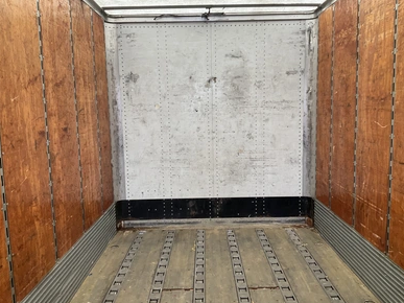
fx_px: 350
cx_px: 206
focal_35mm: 30
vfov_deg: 46.8
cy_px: 148
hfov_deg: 60.0
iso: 40
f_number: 1.8
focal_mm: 3
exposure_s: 1/122
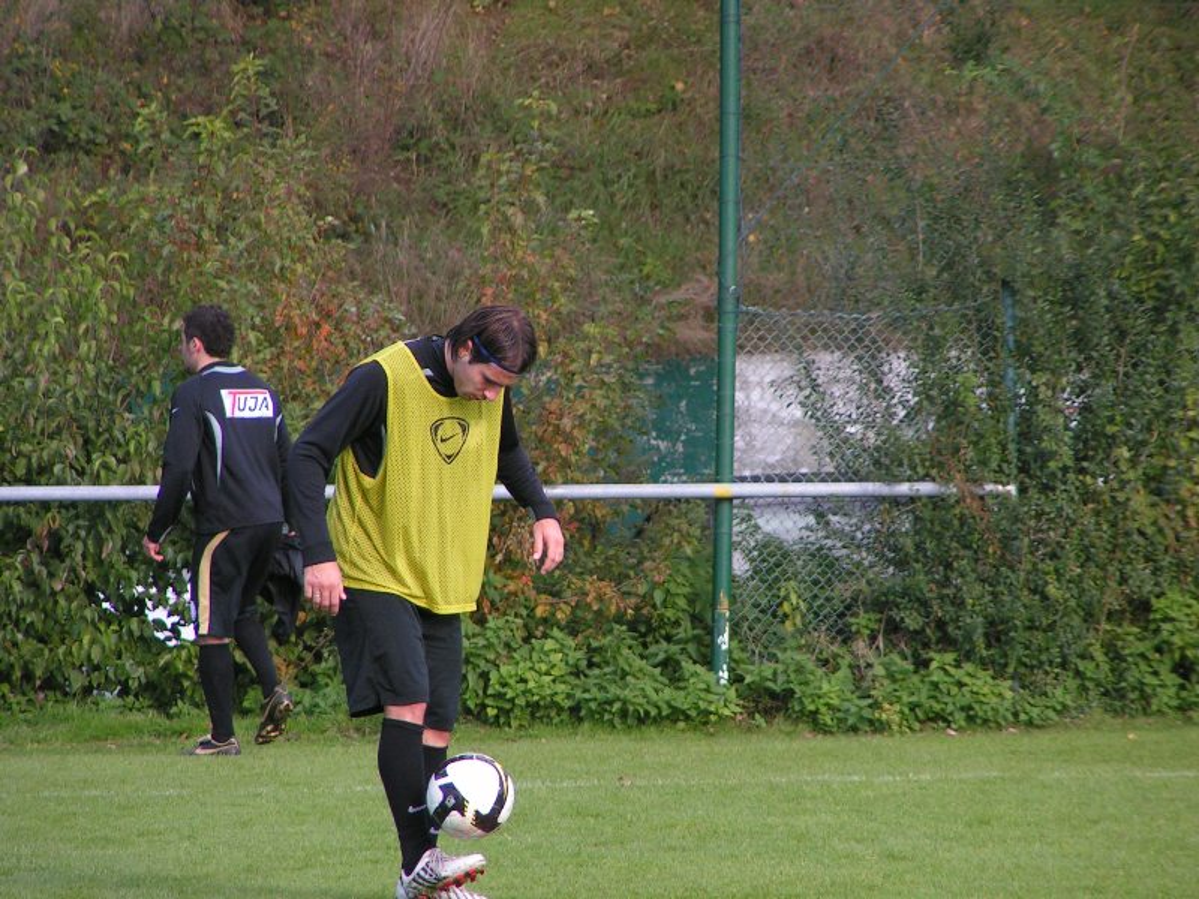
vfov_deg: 3.9
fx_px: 13162
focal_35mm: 380
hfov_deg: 5.2
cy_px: 450
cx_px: 600
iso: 100
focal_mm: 58
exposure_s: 1/400
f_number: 3.5
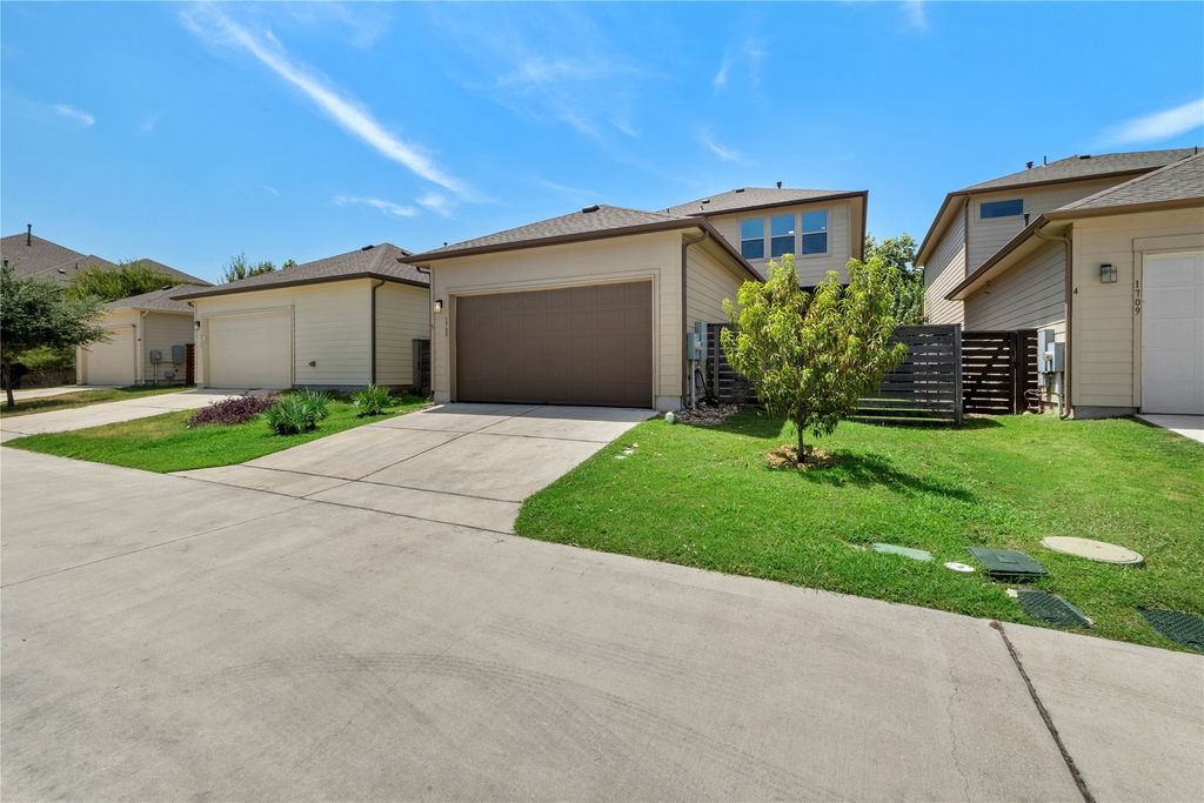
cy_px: 402
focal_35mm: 15
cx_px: 602
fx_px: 502
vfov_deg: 77.3
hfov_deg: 100.4
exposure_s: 1/200
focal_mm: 10
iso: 250
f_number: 11
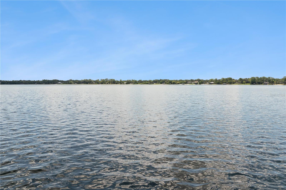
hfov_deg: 73.8
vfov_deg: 53.1
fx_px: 191
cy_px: 95
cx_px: 143
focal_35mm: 24
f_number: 6.3
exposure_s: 1/640
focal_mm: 24
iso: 125
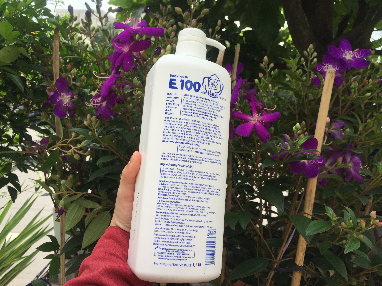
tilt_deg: -0.2
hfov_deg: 61.7
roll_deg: -6.3
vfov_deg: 48.2
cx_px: 191
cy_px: 143
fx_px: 320
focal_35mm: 29
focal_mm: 4.15
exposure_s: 1/1364
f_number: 2.2
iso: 32
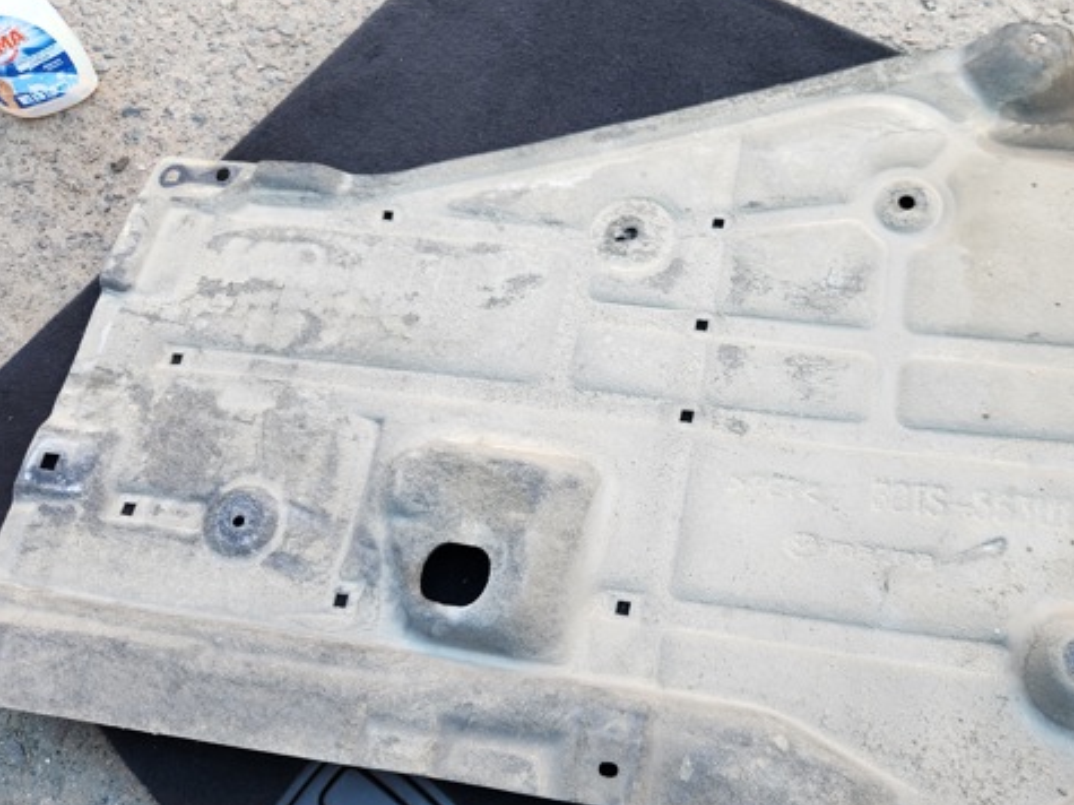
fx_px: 962
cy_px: 405
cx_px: 647
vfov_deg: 45.4
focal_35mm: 31
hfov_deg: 57.9
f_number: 1.8
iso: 100
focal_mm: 5.4
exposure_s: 1/180
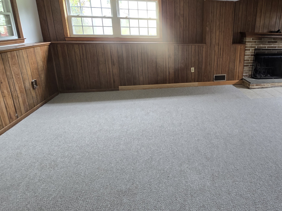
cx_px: 201
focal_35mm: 20
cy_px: 74
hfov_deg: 77.4
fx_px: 163
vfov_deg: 64.6
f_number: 2.2
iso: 160
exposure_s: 1/60
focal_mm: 2.2
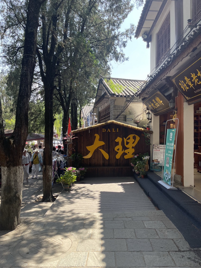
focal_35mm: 25
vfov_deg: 69.4
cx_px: 100
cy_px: 134
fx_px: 194
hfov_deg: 54.9
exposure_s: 1/668
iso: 32
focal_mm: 5.1
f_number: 1.6
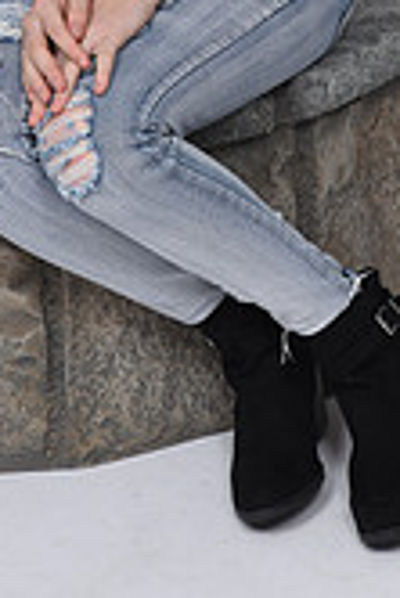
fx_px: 3193
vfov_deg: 10.3
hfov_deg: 7.2
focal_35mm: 192
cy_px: -310
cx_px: 279
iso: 100
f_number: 8
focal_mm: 55
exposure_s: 1/160
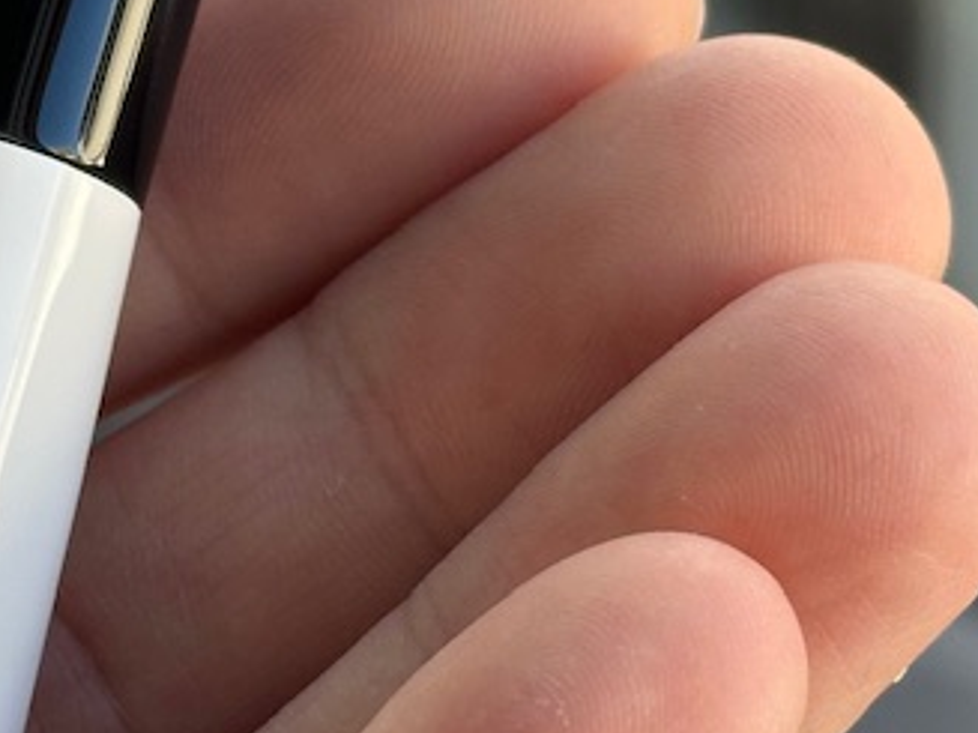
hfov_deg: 10.4
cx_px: -111
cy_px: 215
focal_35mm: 188
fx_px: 5310
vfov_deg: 7.9
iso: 64
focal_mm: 6.86
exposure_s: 1/343
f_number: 1.78
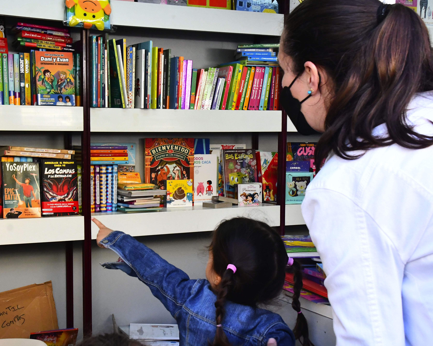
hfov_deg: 34.1
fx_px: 705
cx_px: 191
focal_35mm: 55
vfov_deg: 27.6
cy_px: 199
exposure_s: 1/160
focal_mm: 26
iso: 3200
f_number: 13
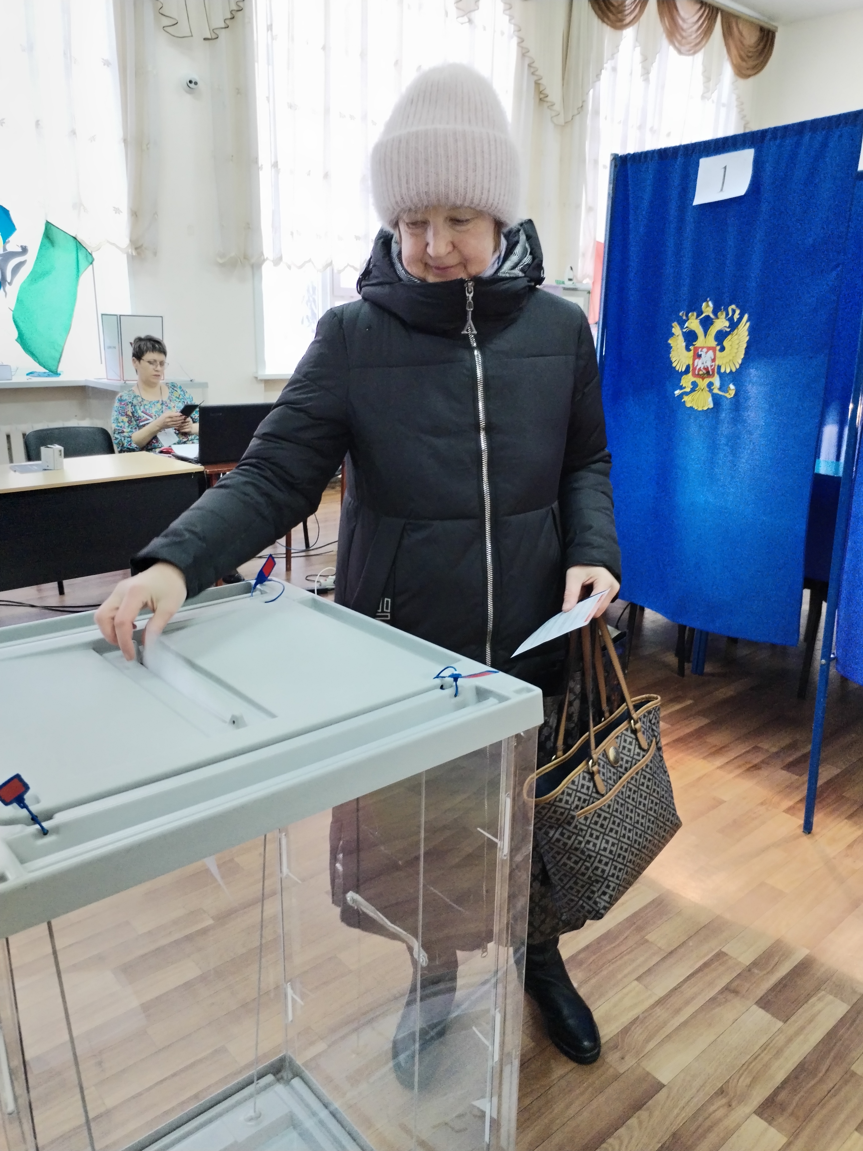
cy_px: 576
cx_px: 432
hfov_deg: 48.2
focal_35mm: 29
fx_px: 964
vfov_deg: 61.7
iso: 354
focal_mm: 4.75
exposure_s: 1/25
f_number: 1.8
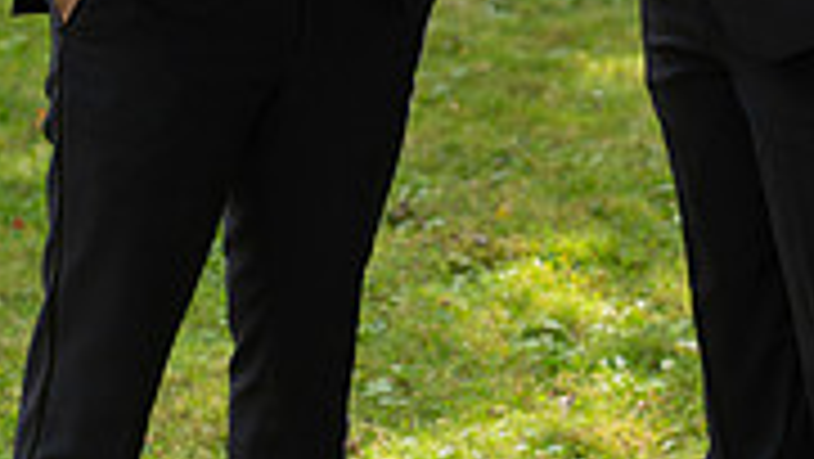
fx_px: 2807
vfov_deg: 9.2
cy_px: -104
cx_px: 519
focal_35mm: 130
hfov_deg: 16.5
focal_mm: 50
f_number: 3.2
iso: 400
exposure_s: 1/1250
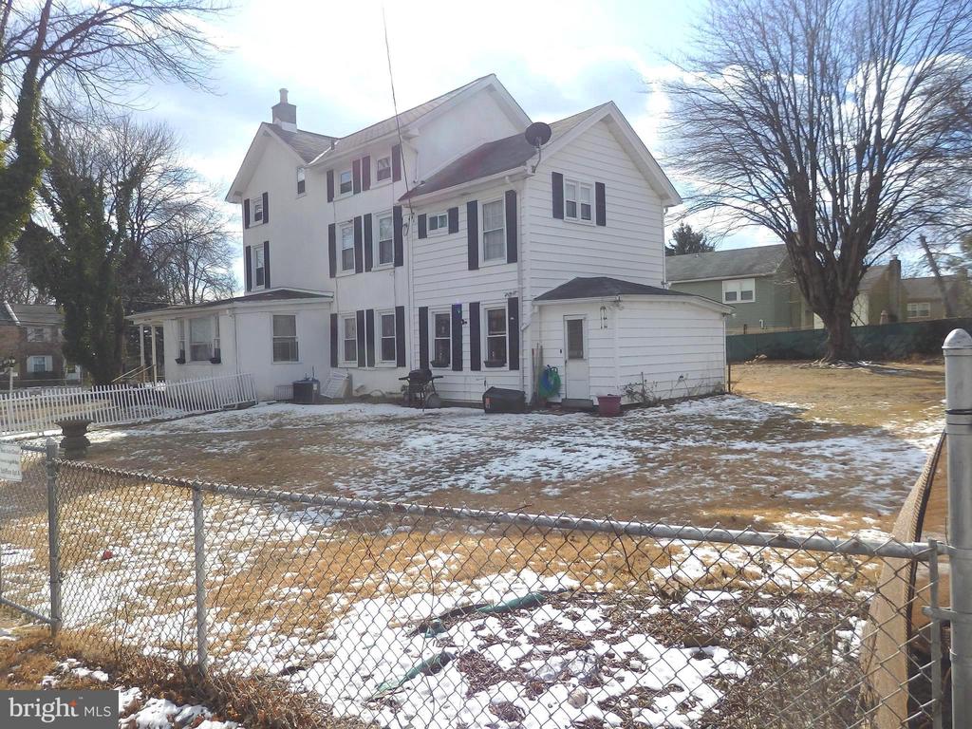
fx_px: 702
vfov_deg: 54.9
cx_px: 486
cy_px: 364
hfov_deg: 69.4
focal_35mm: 25
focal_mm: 4.5
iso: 125
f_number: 8.7
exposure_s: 1/320
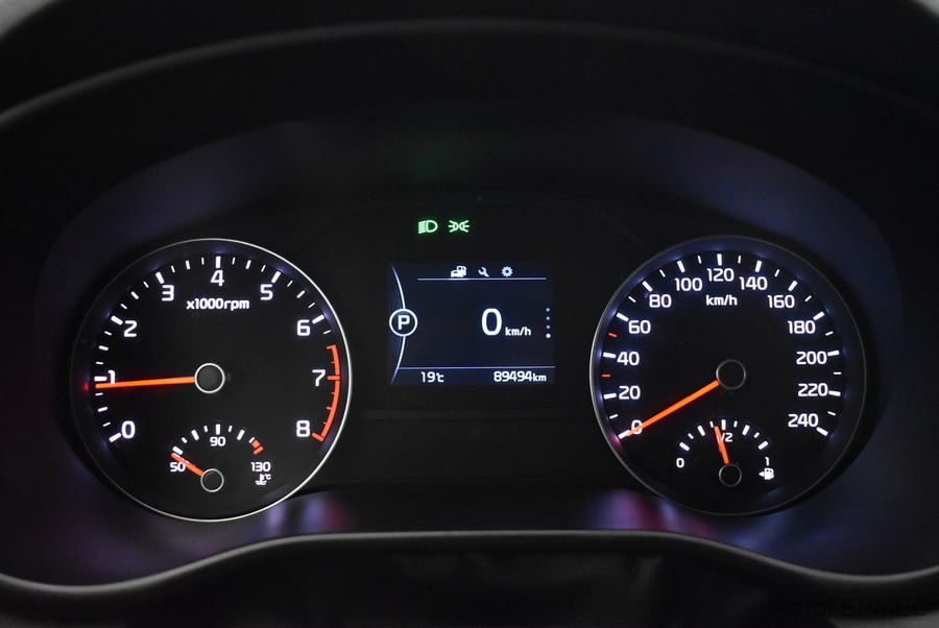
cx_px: 470
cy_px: 314
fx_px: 901
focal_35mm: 34
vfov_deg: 38.4
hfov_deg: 55.1
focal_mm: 23
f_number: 3.8
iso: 5000
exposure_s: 1/40
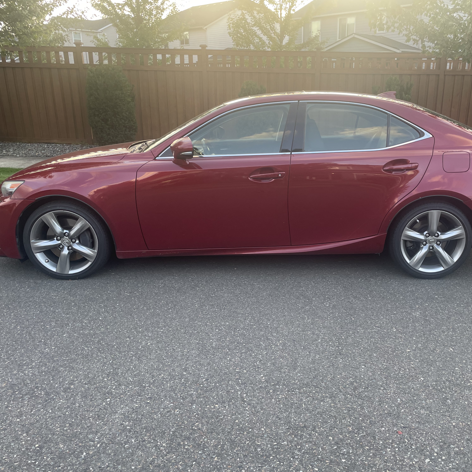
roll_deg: +0.6
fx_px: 478
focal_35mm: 31
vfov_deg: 52.5
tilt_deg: -18.4
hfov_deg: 52.3
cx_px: 273
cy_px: 235
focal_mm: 4.2
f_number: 1.6
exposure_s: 1/121
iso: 50
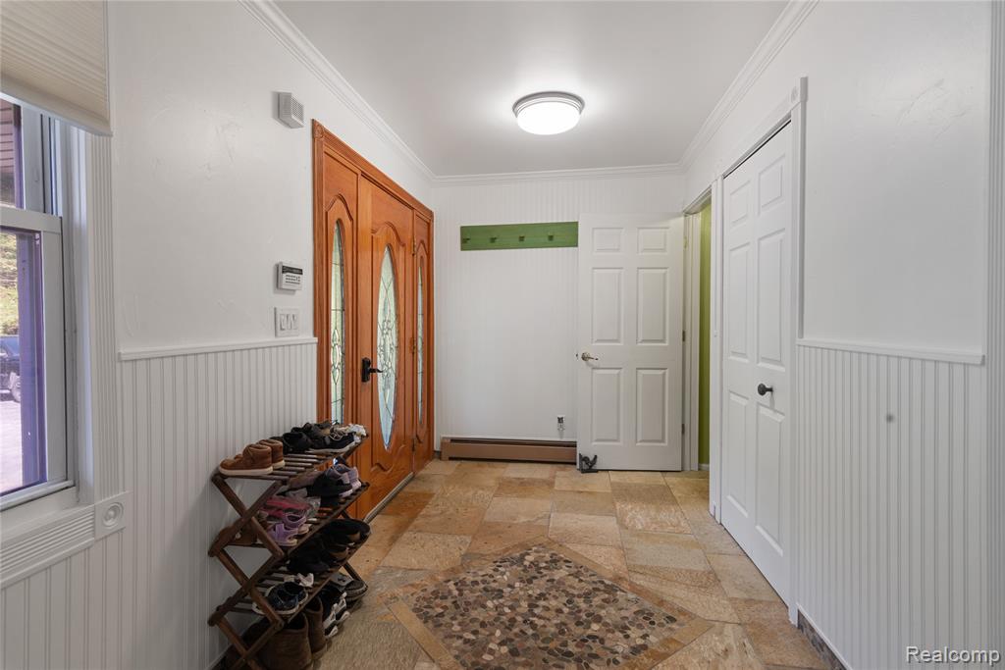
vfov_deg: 70.5
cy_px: 335
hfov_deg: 93.3
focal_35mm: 17
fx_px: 475
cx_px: 502
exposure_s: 1/8
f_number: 9
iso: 320
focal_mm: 17
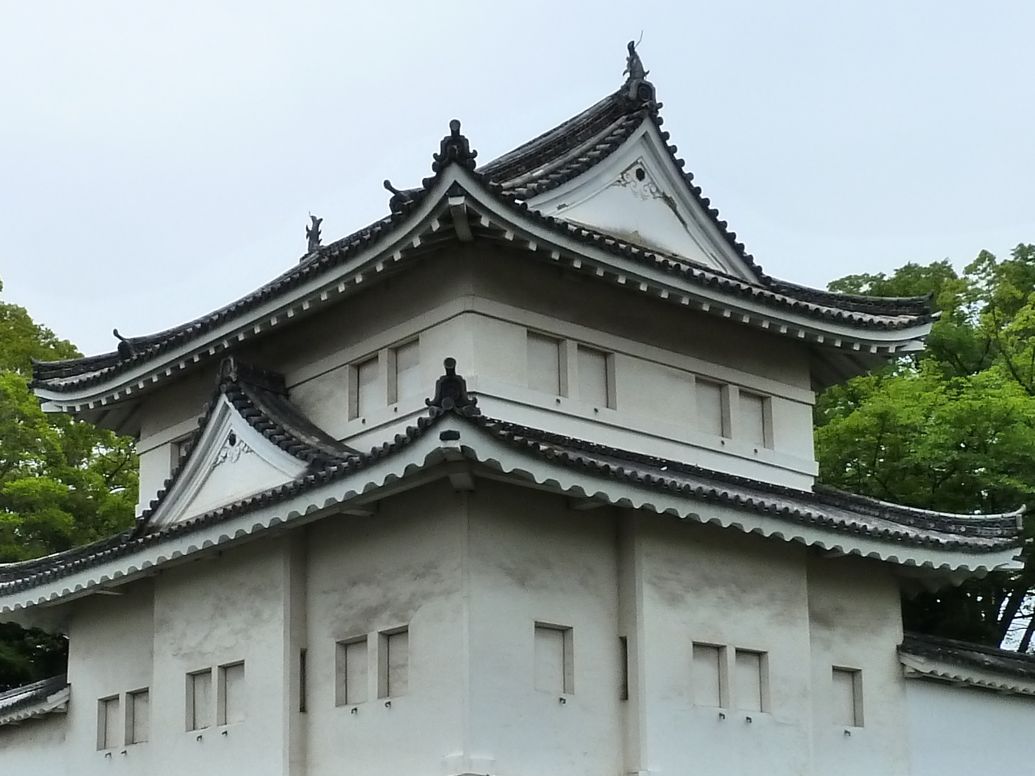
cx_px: 375
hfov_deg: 32.5
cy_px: 666
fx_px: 1764
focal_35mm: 59
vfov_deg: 24.3
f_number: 5.6
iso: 200
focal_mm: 4.1
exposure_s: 1/400
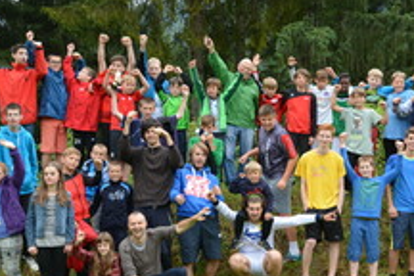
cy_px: 172
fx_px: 897
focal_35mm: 78
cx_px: 314
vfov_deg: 17.5
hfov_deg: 25.6
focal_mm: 25
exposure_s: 1/125
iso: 400
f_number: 5.6
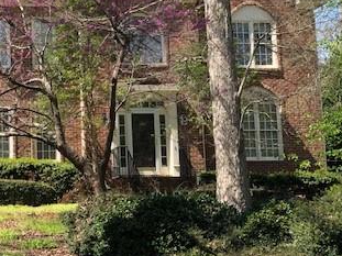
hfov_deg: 18.1
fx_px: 1057
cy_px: 59
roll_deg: +1.6
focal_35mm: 107
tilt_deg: +9.2
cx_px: 34
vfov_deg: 13.8
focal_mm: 6
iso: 16
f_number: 2.4
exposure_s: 1/437
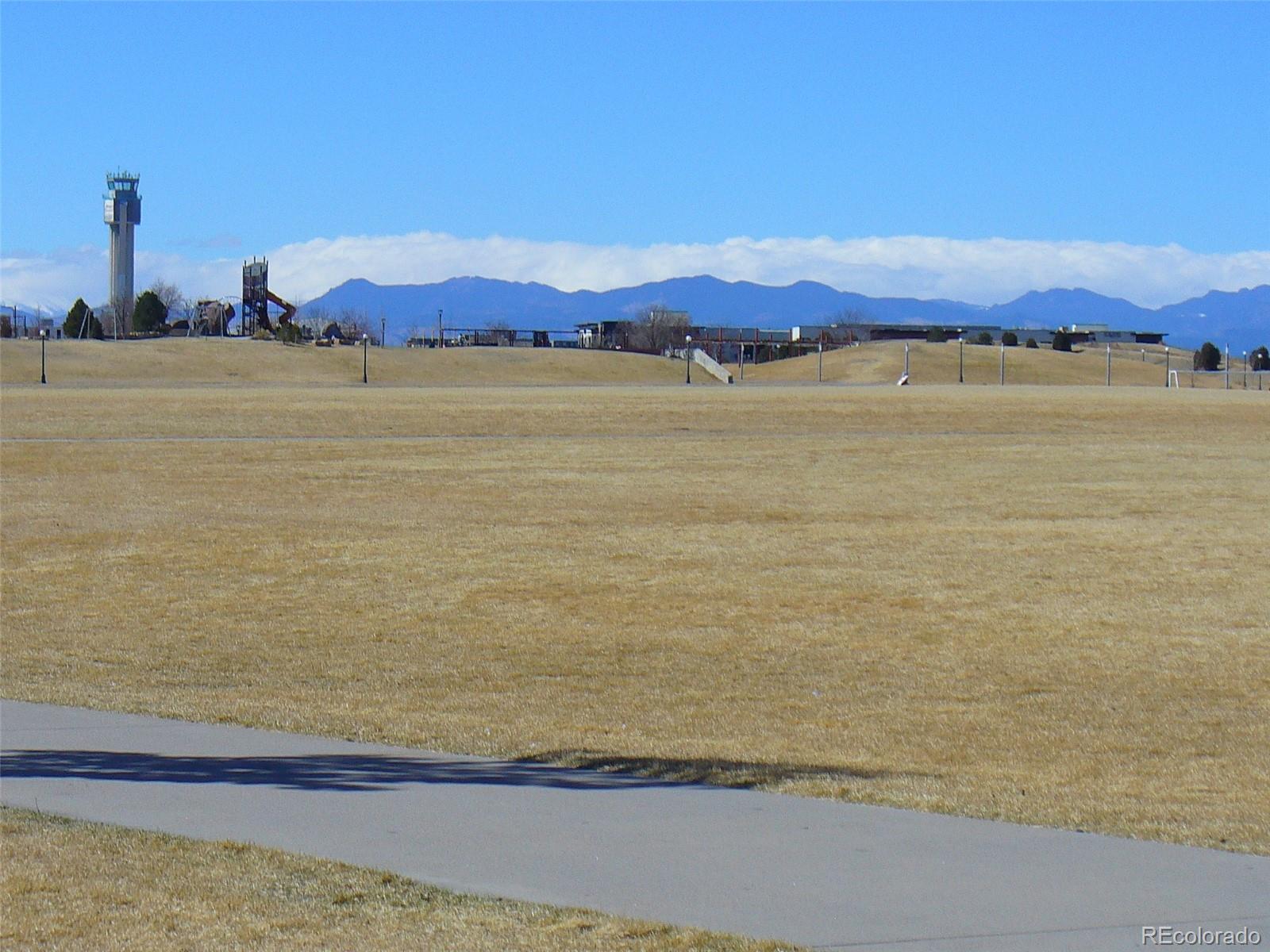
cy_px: 476
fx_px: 4036
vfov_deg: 13.5
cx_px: 635
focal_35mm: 110
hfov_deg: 17.9
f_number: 6.8
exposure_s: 1/500
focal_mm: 14.5
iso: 80
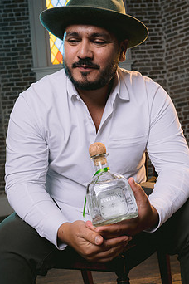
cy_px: 147
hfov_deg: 29.2
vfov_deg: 42.7
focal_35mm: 46
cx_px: 109
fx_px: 362
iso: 200
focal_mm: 35
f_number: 5.6
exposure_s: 1/125
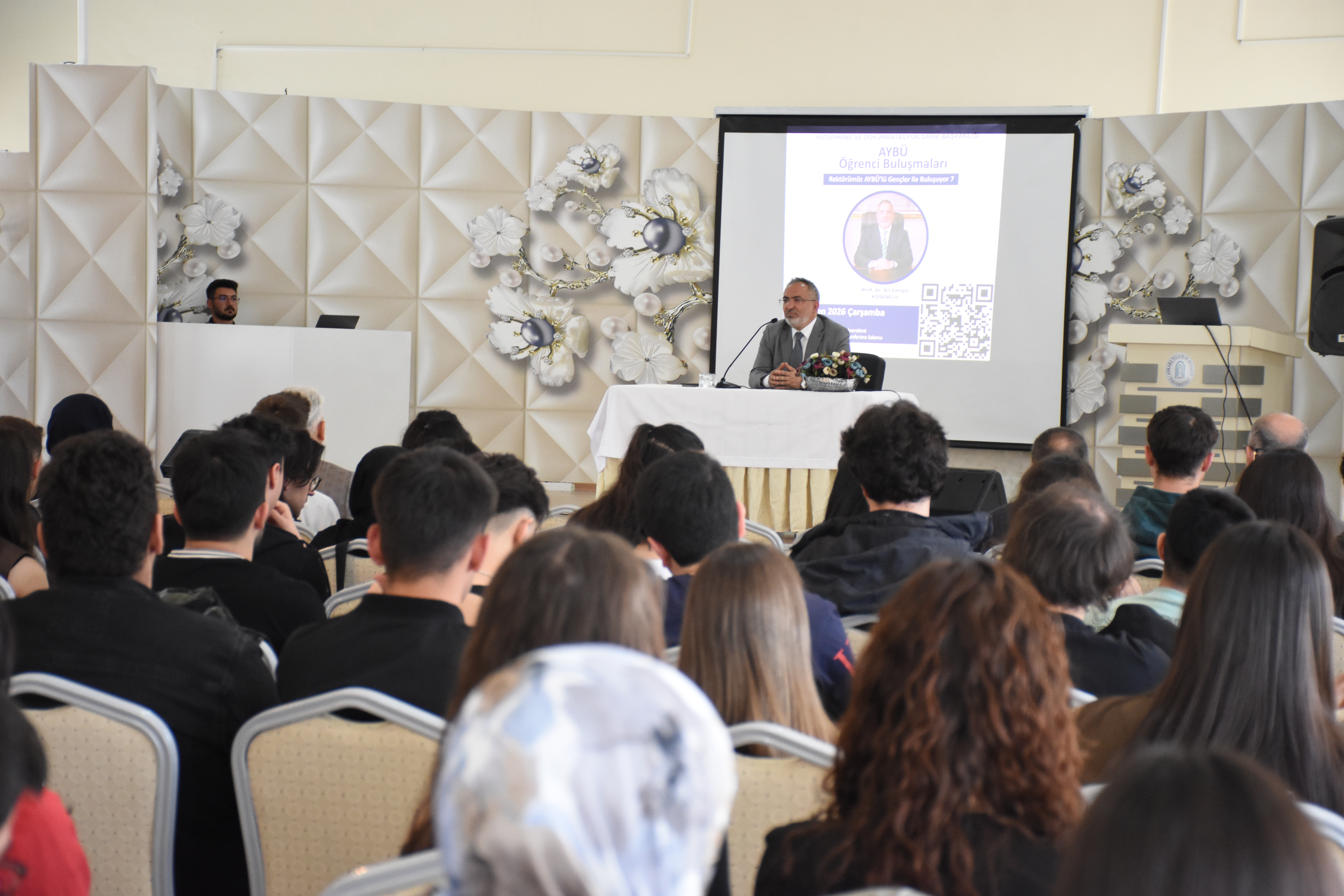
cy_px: 448
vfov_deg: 16.3
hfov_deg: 24.2
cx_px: 672
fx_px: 3136
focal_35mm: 84
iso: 2000
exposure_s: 1/80
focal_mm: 56
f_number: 4.8
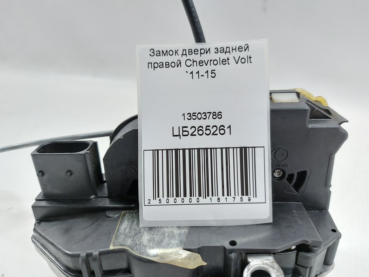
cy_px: 138
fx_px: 256
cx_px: 184
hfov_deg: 71.6
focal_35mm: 24
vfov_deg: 56.8
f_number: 1.8
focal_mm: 5.23
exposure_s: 1/50
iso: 125
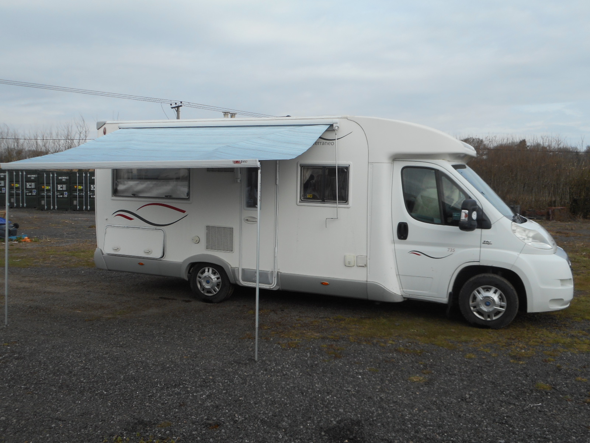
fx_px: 580
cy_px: 222
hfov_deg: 54.0
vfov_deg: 41.8
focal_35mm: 34
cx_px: 295
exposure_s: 1/500
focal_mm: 6
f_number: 4.2
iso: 80
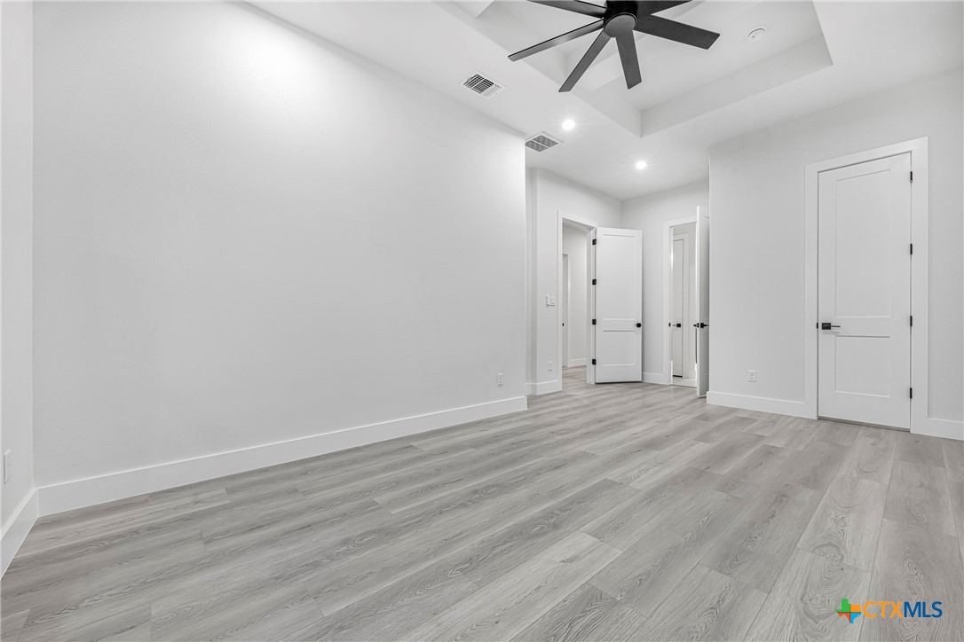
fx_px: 375
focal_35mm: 14
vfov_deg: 81.2
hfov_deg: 104.3
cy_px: 321
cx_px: 482
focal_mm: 14
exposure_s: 1/4
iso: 250
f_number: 11
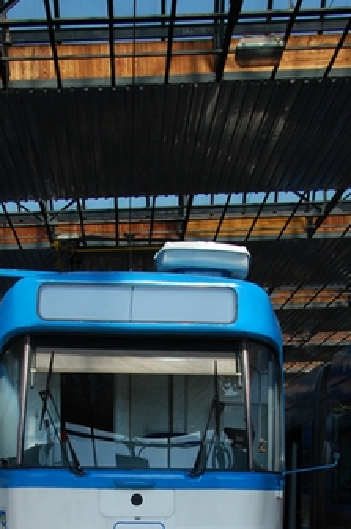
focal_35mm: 67
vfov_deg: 29.1
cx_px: 142
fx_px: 981
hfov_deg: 20.3
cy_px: 466
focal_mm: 25
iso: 200
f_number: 9
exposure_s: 1/320
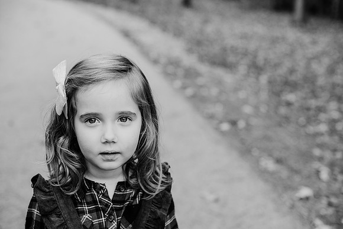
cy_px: 114
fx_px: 476
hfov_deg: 39.6
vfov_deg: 27.0
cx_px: 172
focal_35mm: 50
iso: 320
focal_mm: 50
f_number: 3.2
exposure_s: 1/640
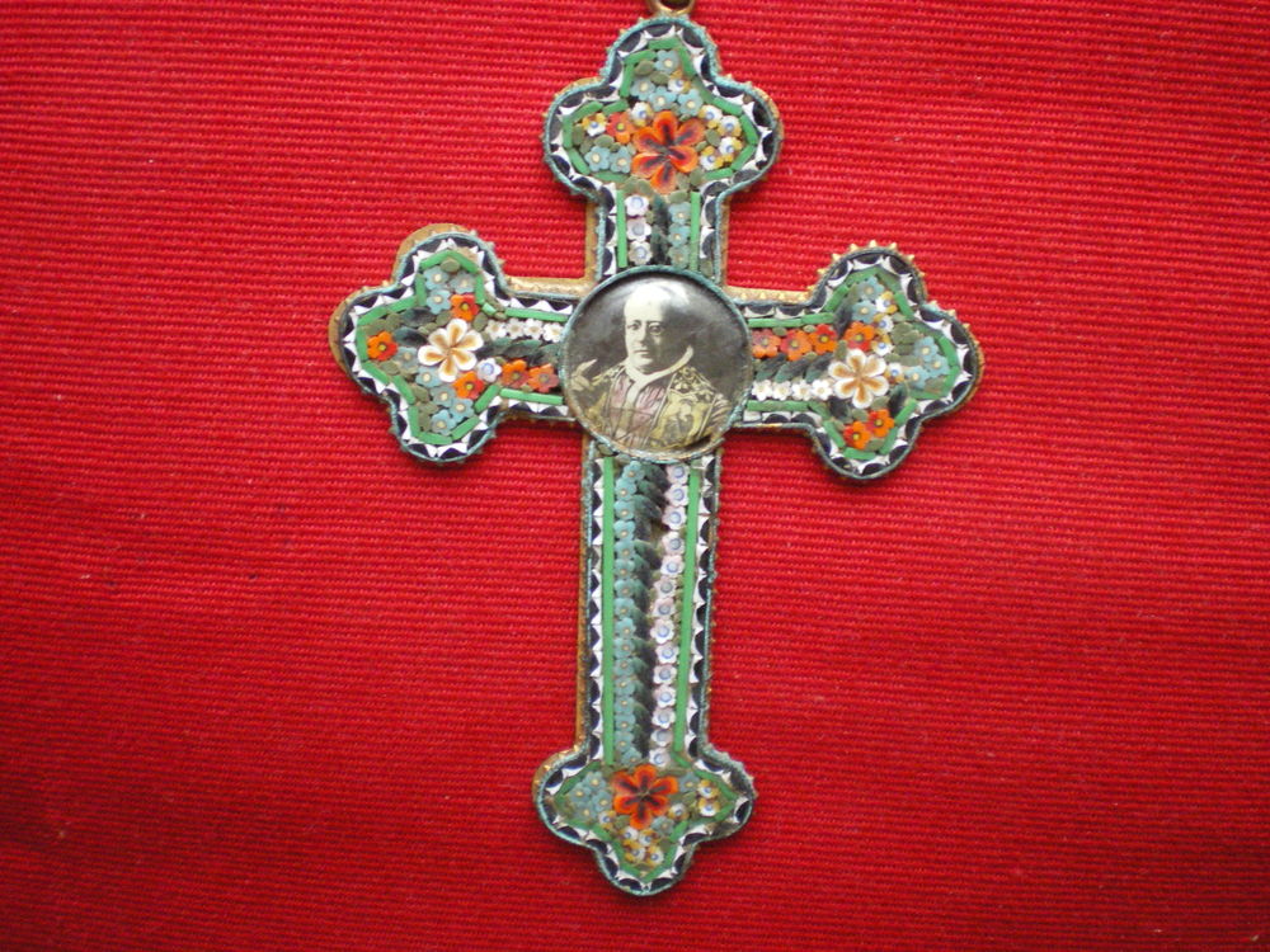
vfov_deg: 37.7
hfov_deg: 49.0
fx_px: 1394
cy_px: 476
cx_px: 635
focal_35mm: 38
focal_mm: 6.3
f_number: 3.1
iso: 400
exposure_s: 1/50
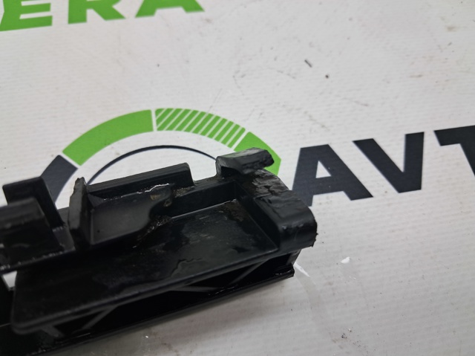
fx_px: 370
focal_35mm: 27
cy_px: 178
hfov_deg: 65.4
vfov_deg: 51.3
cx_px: 238
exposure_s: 1/50
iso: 50
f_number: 1.8
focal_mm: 4
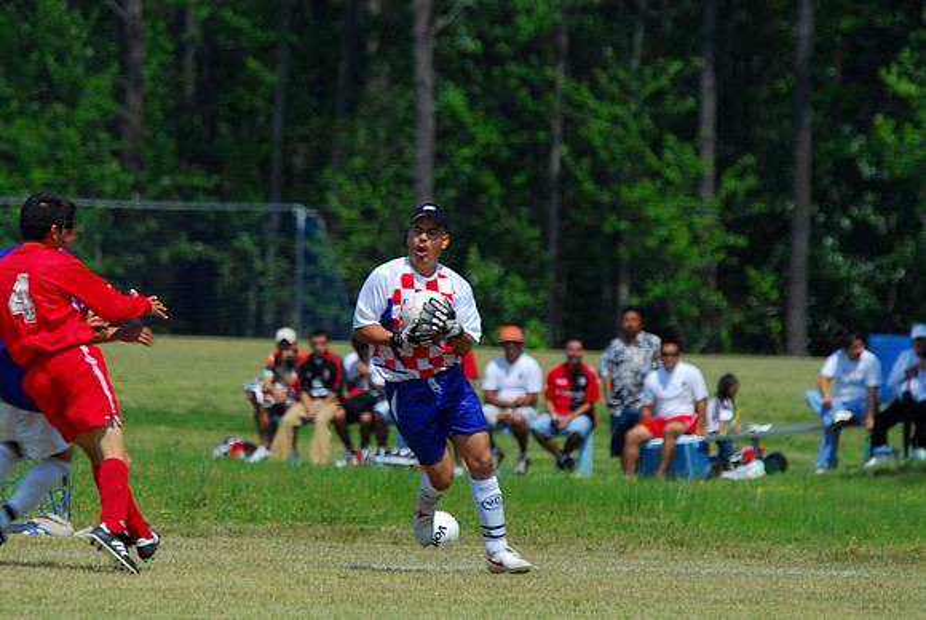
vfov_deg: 2.8
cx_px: 463
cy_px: 310
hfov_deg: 4.2
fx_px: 12745
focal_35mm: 495
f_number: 7.1
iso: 100
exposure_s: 1/160
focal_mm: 330
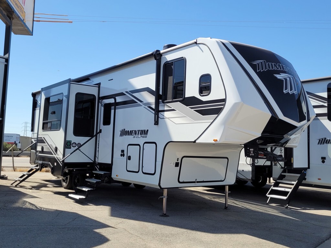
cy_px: 124
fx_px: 249
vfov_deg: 53.1
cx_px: 166
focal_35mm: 26
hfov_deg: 67.3
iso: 40
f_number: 1.8
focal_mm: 5.4
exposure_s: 1/1742
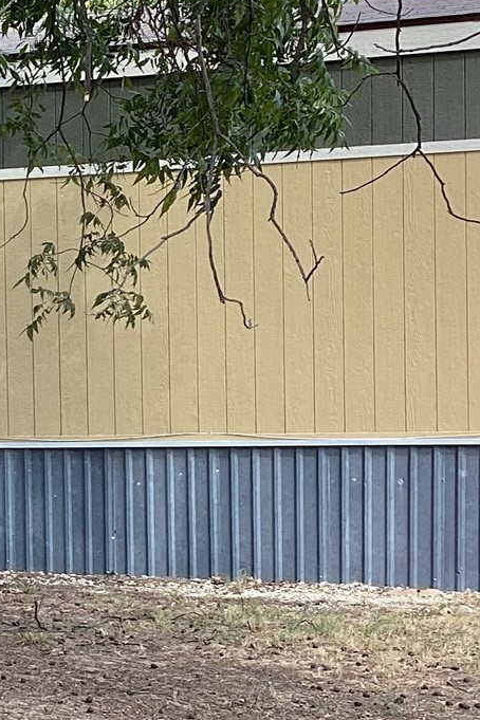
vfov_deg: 21.0
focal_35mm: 97
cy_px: 450
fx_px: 1940
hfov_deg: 13.5
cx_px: -162
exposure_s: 1/267
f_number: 2.4
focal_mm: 3.3
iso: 25
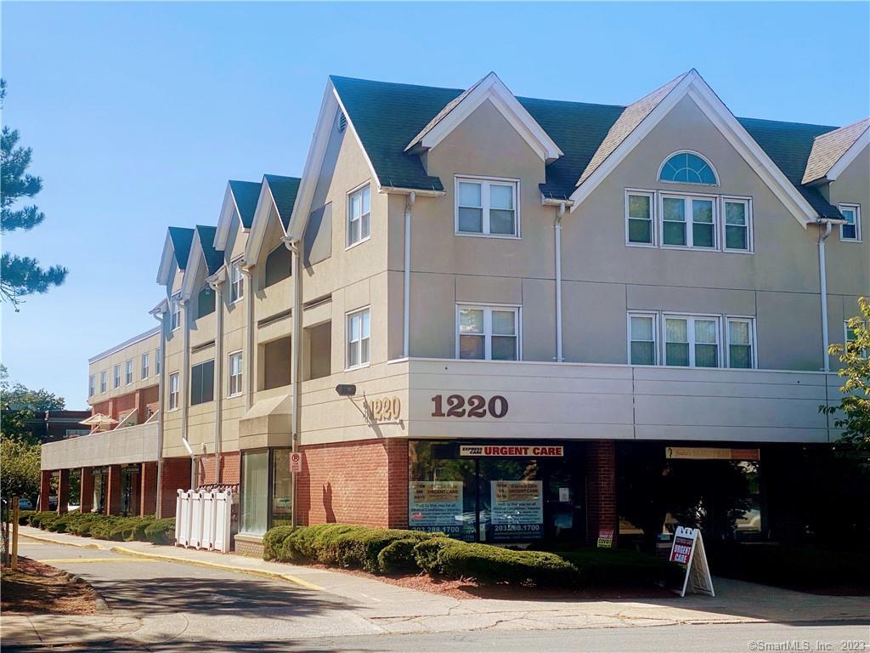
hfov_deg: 36.8
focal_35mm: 52
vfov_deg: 28.0
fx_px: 1307
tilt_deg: +7.5
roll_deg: +0.4
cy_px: 326
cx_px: 435
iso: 20
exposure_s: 1/1597
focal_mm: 6
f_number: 2
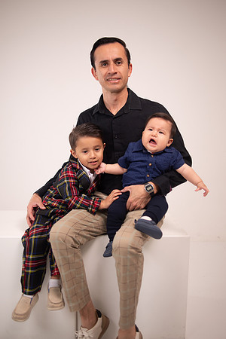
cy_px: 170
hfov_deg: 37.9
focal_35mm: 35
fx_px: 330
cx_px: 113
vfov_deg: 54.4
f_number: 3.2
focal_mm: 35
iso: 320
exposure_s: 1/400
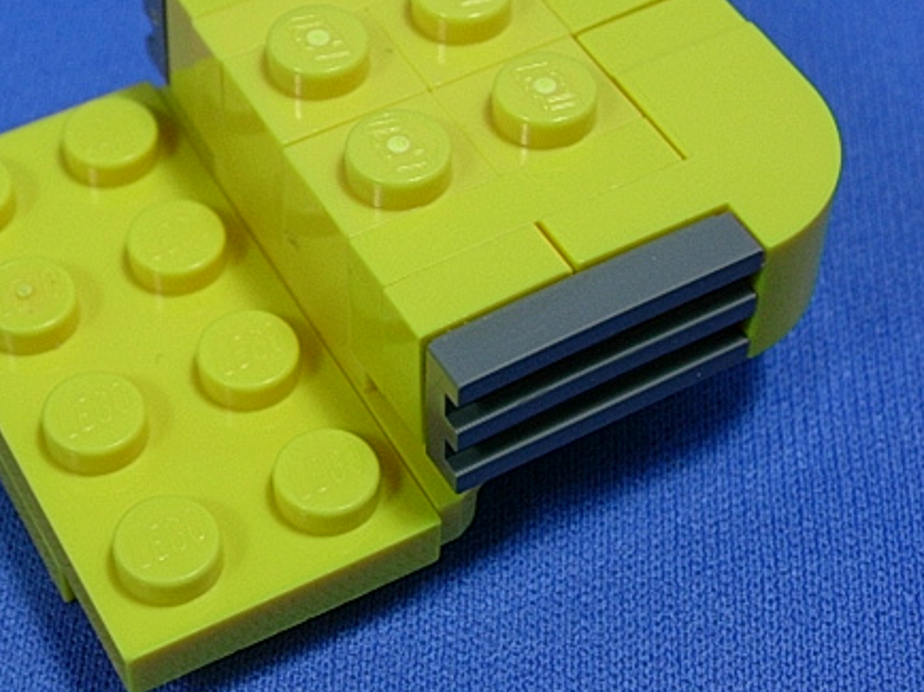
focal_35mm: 93
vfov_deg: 15.9
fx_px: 2481
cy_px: 266
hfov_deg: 21.0
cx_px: 309
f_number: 3.5
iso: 70
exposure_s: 1/36.9
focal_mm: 9.6
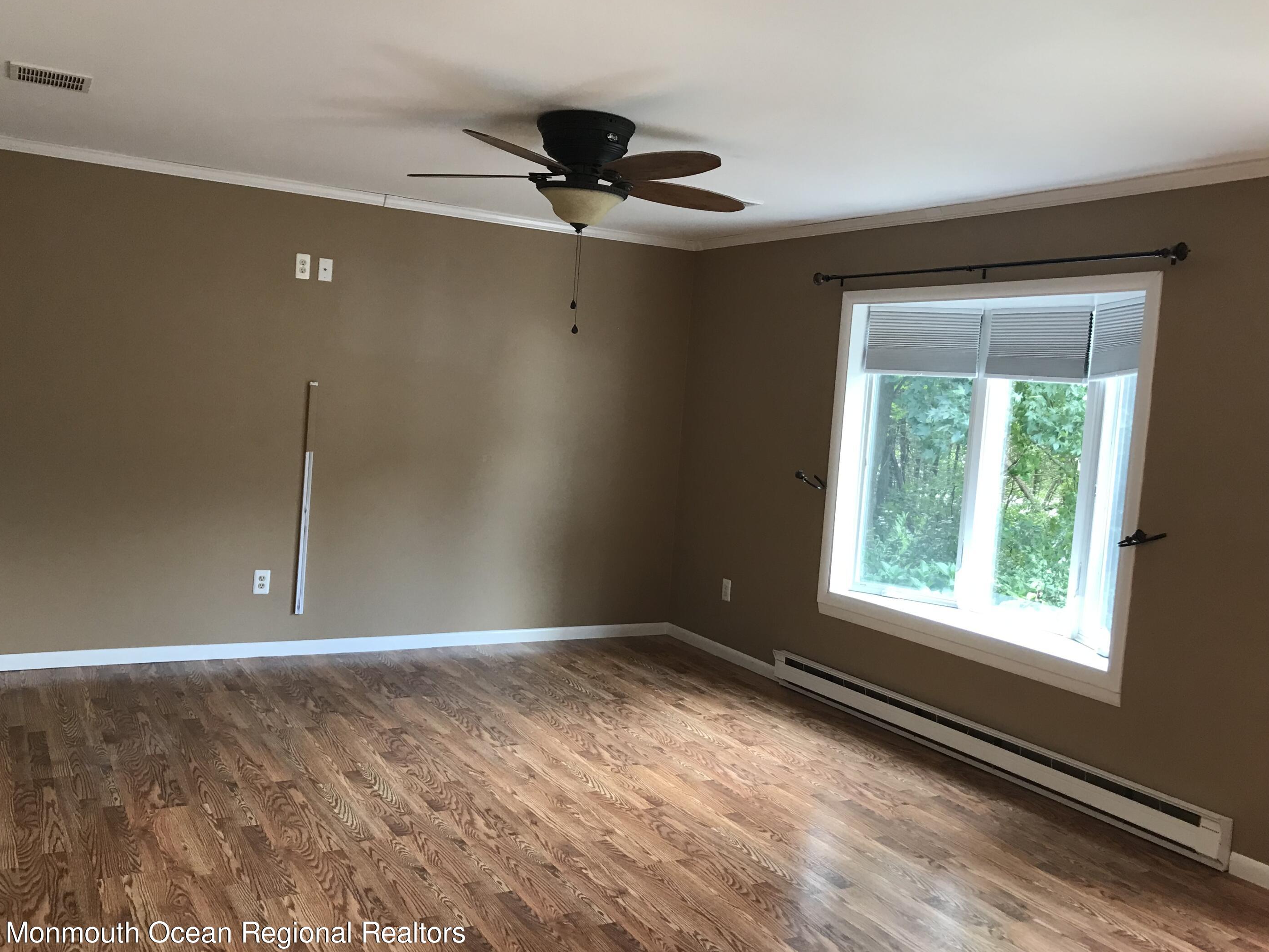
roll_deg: -3.6
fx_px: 1100
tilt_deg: -4.1
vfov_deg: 46.8
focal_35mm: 30
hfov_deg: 59.9
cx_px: 590
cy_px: 469
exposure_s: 1/24
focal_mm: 3.99
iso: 40
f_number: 1.8
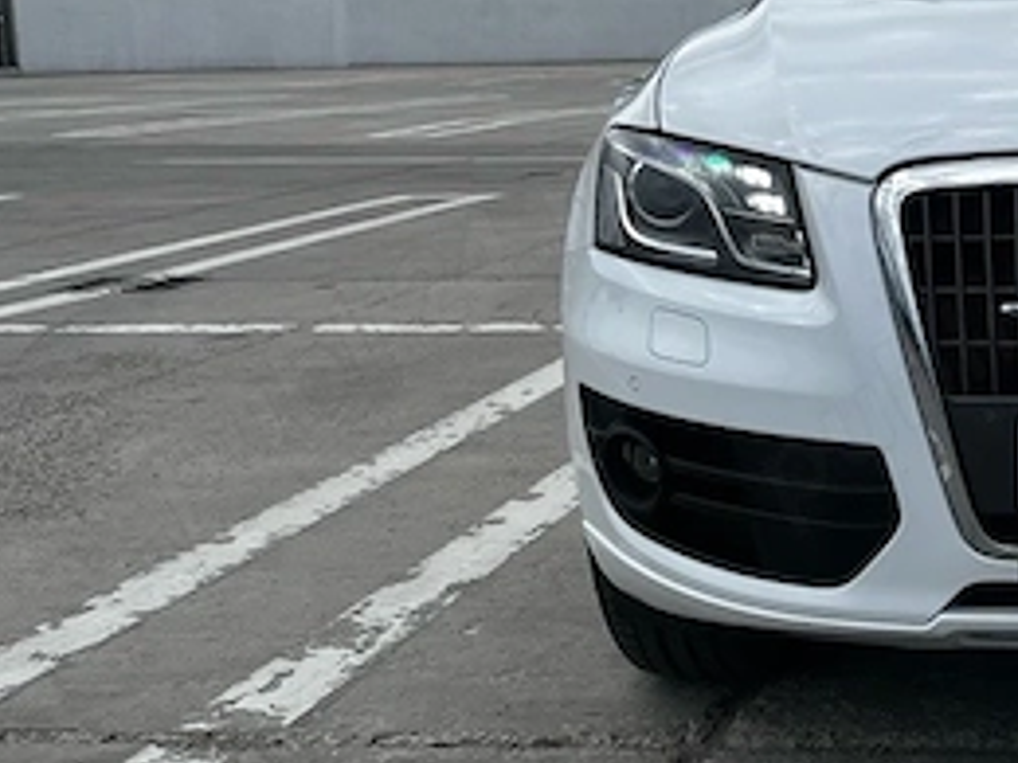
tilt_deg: -9.9
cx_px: 1163
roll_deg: +0.9
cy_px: 340
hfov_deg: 28.7
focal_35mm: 60
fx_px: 1765
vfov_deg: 24.4
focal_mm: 5.1
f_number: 1.6
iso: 50
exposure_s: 1/5319
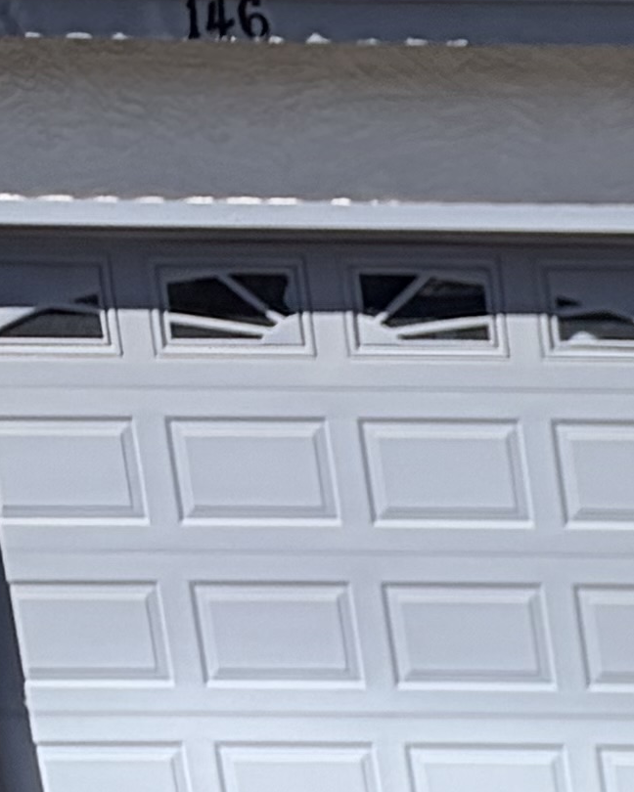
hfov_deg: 6.6
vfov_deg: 9.7
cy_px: 1816
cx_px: 2692
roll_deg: -0.4
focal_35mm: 179
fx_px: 4198
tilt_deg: -15.8
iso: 50
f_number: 1.6
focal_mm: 5.96
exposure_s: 1/4329
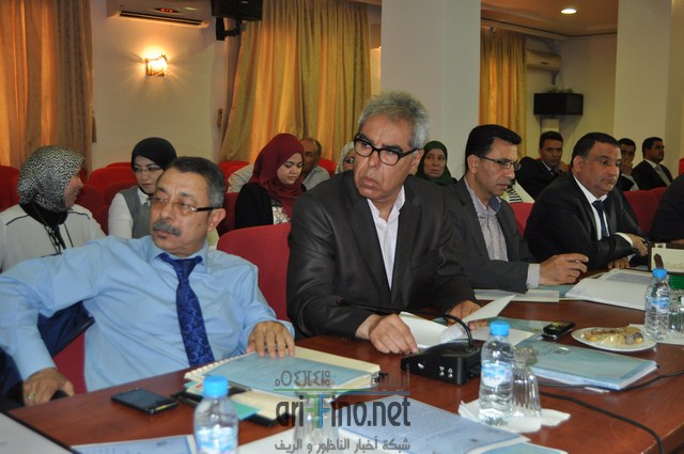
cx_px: 342
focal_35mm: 39
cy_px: 227
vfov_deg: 34.1
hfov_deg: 49.6
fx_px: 740
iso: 800
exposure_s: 1/60
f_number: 4
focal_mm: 26
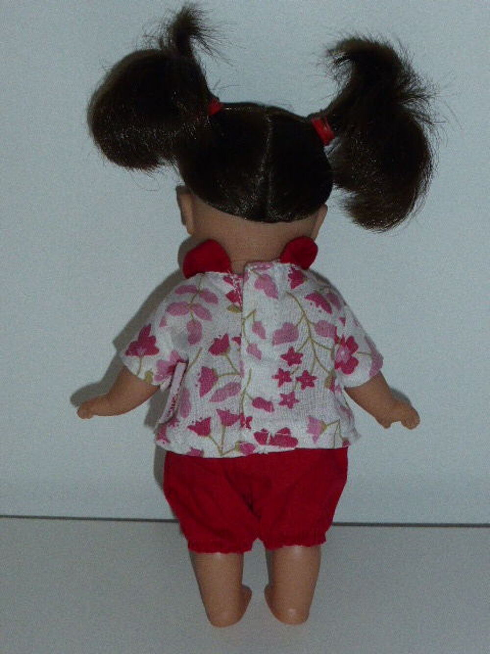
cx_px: 245
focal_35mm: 61
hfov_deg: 24.0
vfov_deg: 31.7
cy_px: 327
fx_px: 1151
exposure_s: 1/60
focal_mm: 10.3
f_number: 4.7
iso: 640
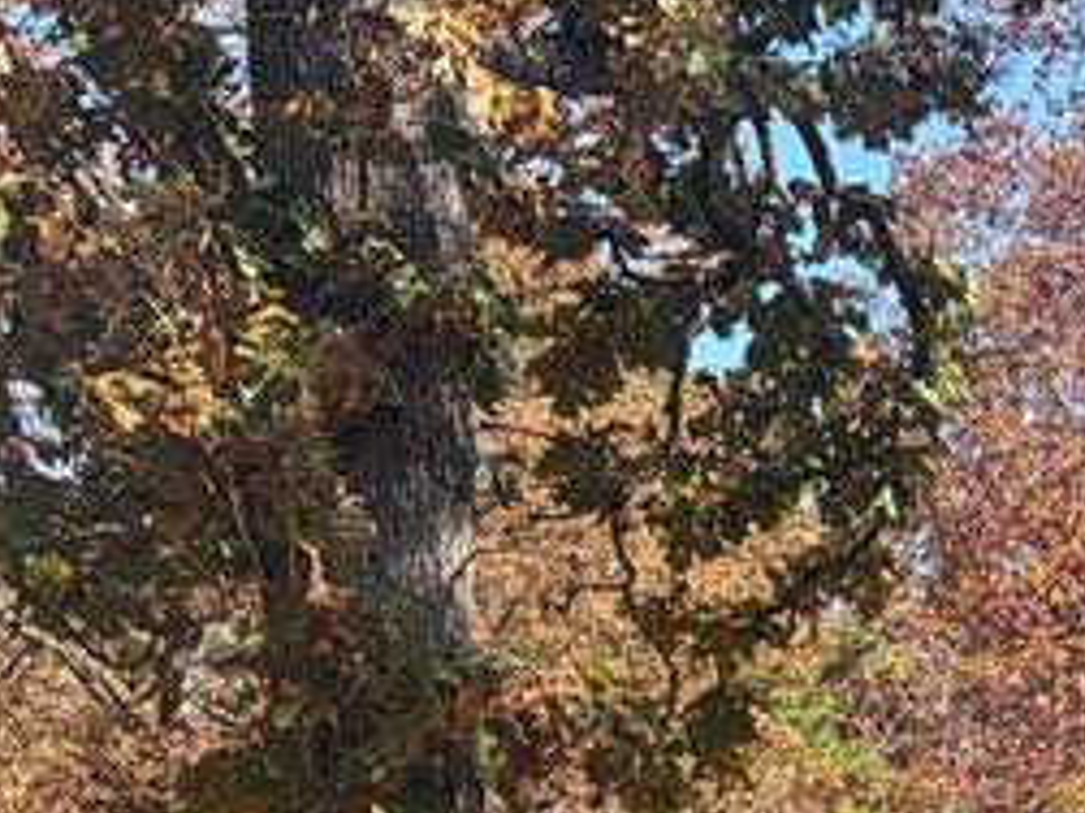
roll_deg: +1.9
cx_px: 2135
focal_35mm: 106
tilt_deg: -0.6
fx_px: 3321
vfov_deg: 13.2
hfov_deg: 15.2
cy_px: 1232
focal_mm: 5.96
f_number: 1.6
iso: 64
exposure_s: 1/1393
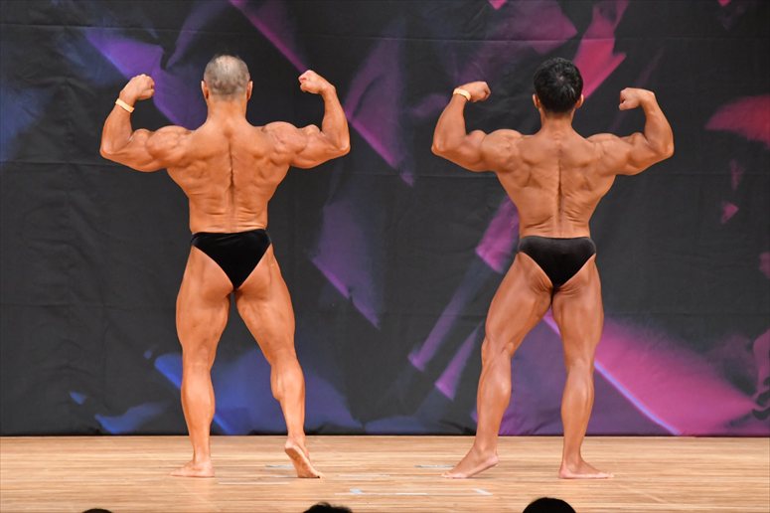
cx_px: 385
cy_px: 256
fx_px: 6093
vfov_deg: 4.8
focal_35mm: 285
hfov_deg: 7.2
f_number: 5.6
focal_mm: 190
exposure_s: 1/400
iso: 7200
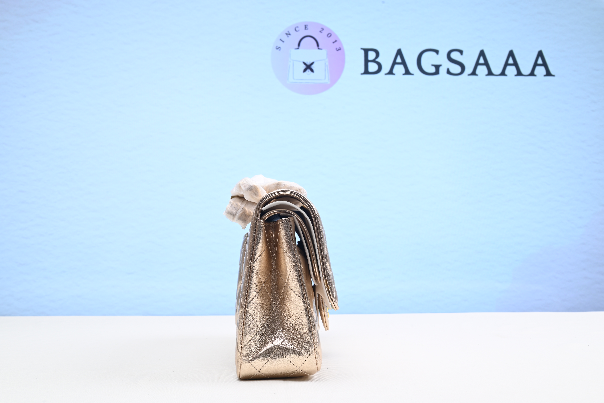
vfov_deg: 32.7
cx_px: 302
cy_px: 202
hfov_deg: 47.4
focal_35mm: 41
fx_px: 688
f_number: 16
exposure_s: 1/2
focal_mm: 41
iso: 100
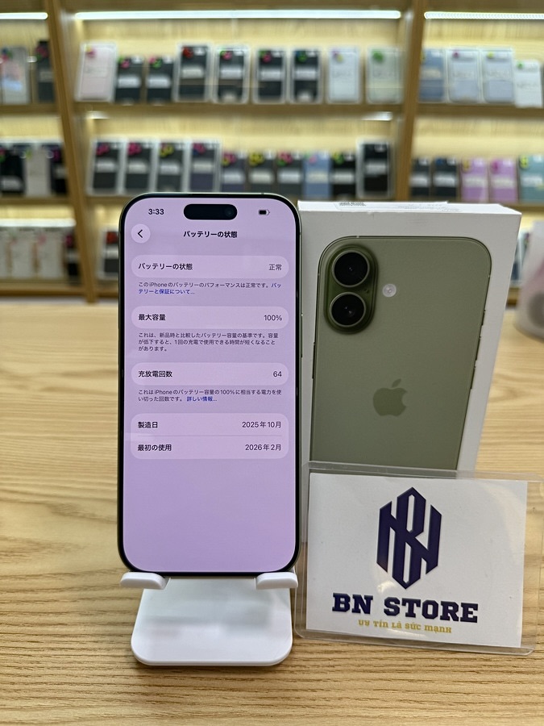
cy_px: 363
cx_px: 272
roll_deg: -1.5
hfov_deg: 56.8
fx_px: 503
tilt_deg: -23.4
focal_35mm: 24
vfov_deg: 71.6
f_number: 1.78
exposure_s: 1/121
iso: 50
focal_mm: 6.76
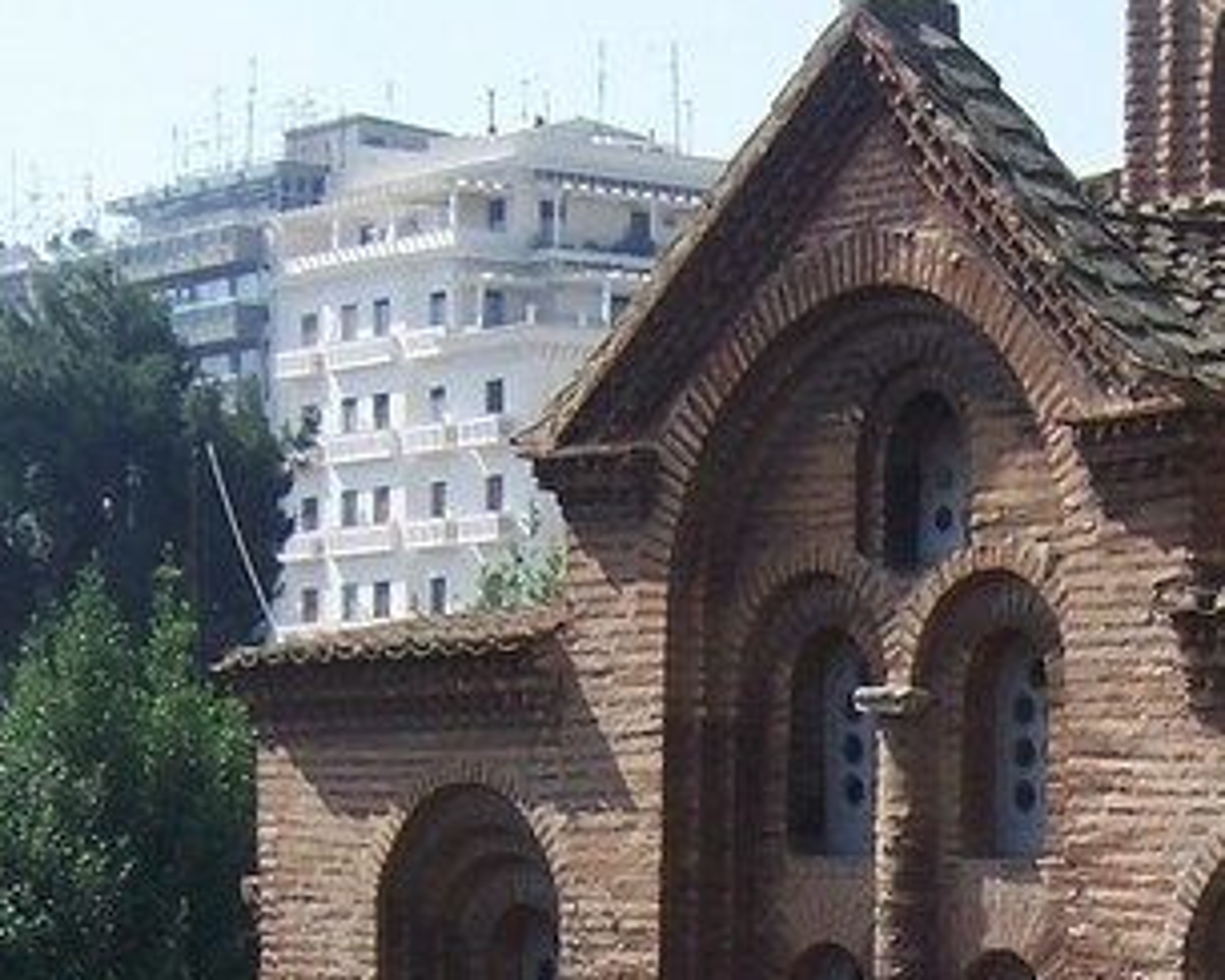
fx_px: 4459
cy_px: 1273
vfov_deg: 12.2
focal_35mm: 123
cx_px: 978
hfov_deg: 15.5
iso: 80
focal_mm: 6.2
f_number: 4.5
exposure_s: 1/400
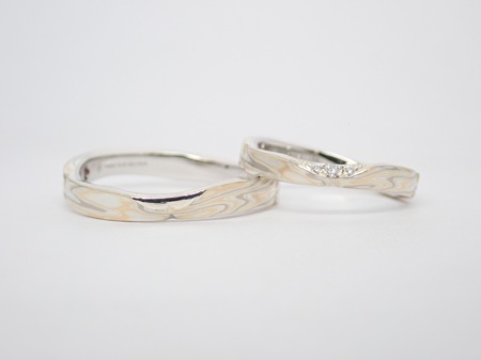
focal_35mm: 82
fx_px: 1139
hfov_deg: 23.8
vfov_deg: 18.0
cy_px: 180
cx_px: 240
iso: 250
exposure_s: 1/80
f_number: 4.3
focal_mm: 14.62
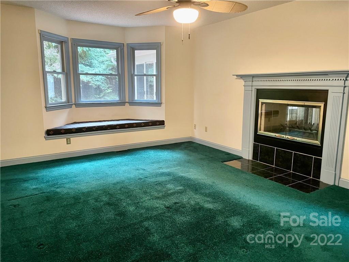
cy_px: 131
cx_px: 174
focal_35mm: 26
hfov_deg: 67.3
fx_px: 262
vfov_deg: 53.1
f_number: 1.6
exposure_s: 1/30
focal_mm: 4.2
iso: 500
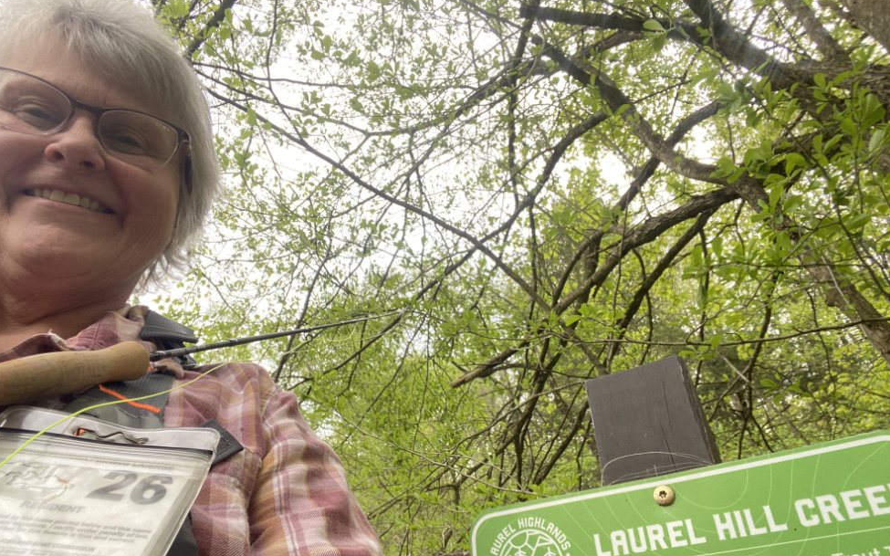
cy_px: 330
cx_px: 438
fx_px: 606
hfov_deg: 72.6
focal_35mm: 25
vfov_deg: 49.0
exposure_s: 1/122
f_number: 2.2
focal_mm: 2.7
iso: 64
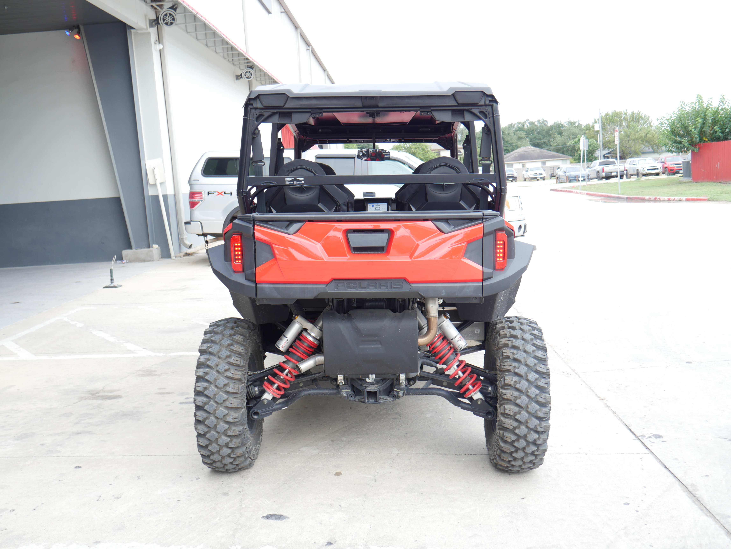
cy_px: 274
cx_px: 366
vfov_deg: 41.8
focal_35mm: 34
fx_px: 718
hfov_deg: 53.9
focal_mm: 17
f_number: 4
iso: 200
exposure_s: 1/80
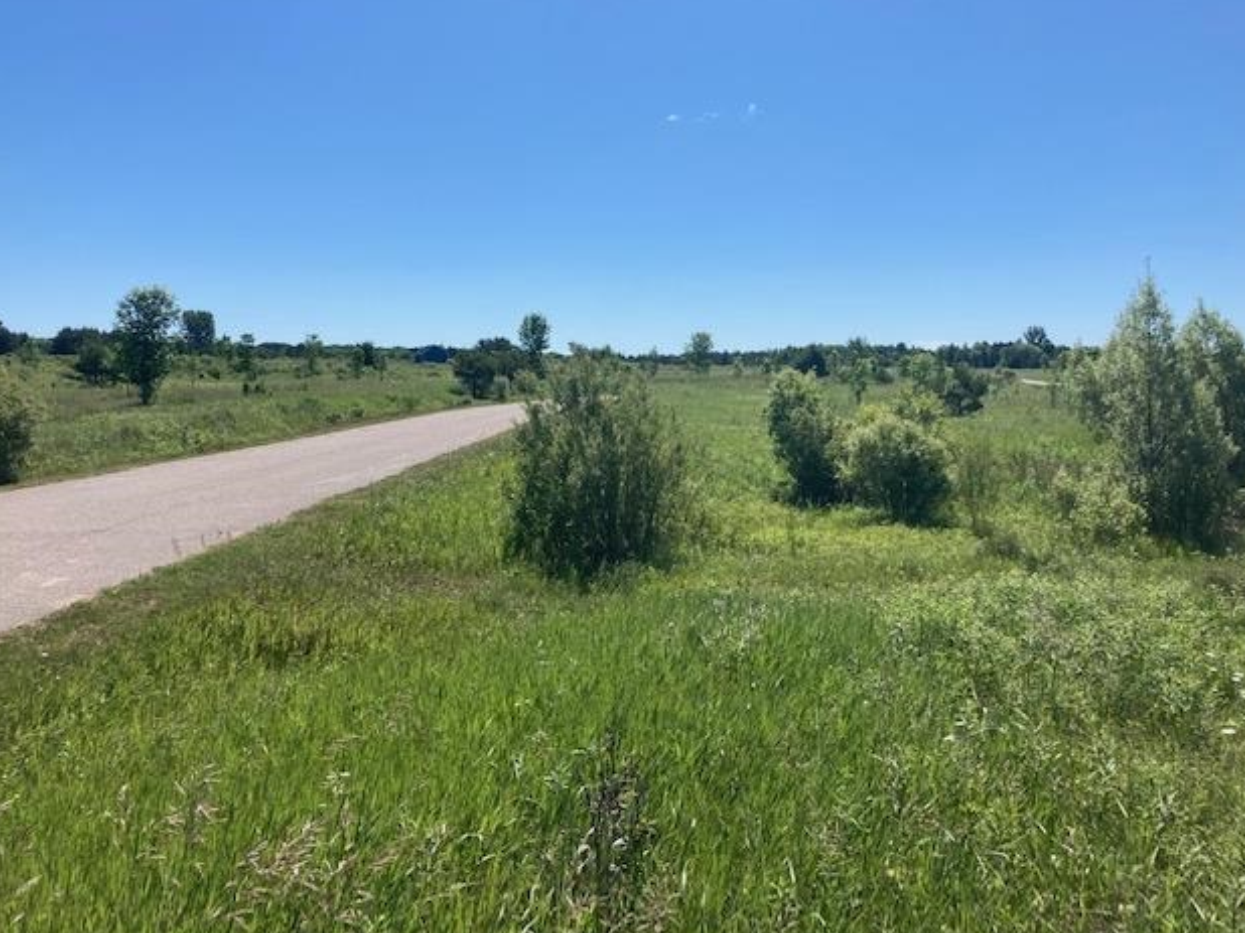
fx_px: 1043
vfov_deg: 48.2
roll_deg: -0.9
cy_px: 470
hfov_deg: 61.7
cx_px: 622
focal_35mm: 29
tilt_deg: -5.8
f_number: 1.8
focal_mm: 3.99
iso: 20
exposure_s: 1/2558
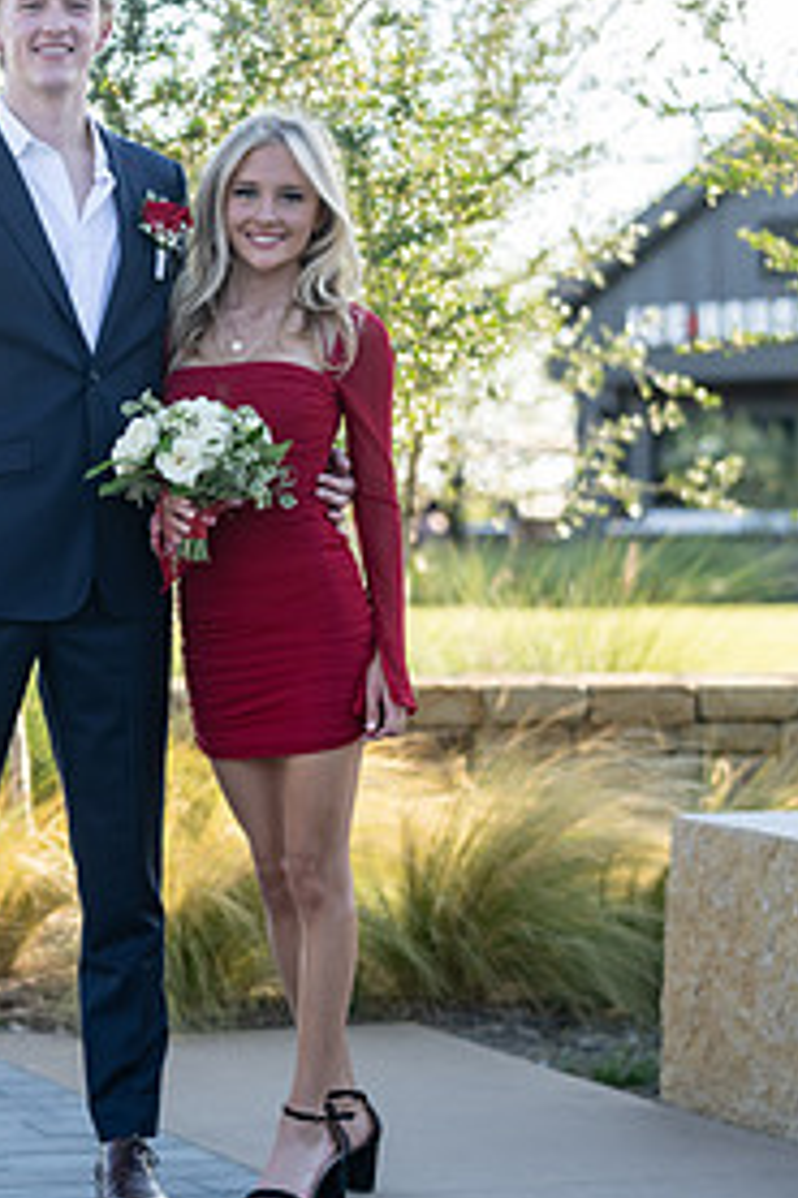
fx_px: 3995
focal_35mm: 120
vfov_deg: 17.1
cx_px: 173
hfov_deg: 11.4
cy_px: 478
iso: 100
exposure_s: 1/320
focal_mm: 74
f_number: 2.8
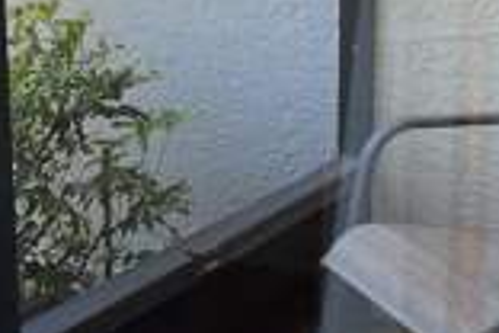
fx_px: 1289
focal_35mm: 93
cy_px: 83
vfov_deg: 14.6
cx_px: -64
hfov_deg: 20.8
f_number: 1.8
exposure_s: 1/120
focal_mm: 3
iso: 25
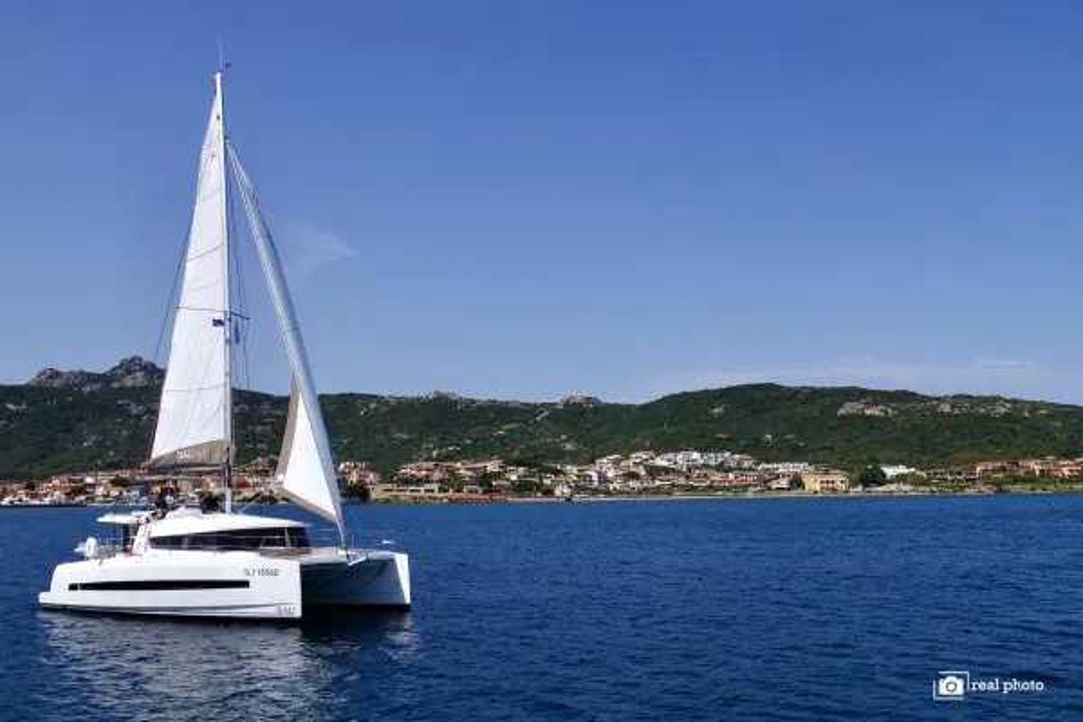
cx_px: 542
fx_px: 948
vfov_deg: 41.7
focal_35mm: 32
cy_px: 361
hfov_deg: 59.5
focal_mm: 21
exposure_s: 1/500
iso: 200
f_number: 13
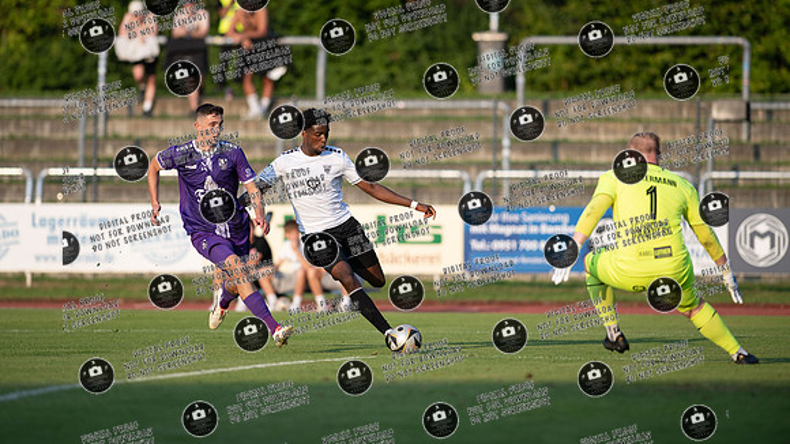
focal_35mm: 333
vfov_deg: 3.6
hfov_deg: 6.5
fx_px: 6978
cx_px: 371
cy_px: 181
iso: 200
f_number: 3.2
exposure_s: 1/1600
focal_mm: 300
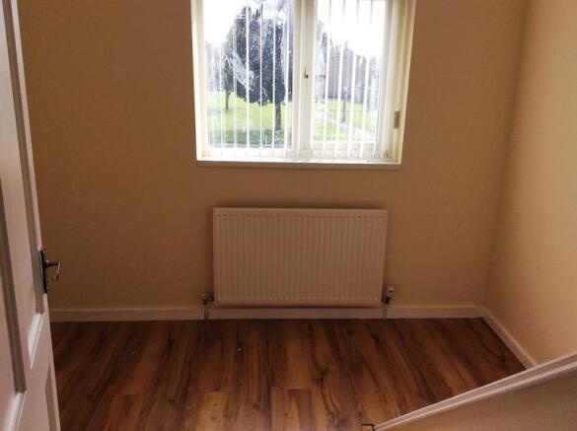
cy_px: 216
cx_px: 288
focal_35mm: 32
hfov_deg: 56.9
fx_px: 533
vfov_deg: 44.1
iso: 32
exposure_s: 1/411
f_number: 2.4
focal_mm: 3.3
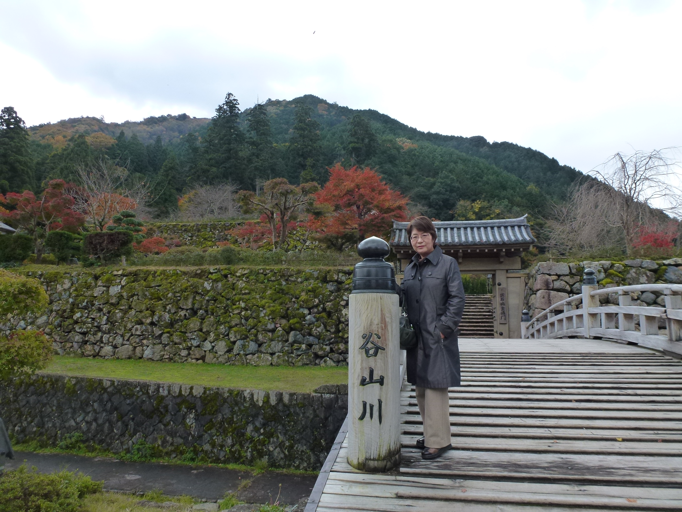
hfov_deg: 71.6
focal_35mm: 24
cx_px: 341
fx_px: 473
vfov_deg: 56.8
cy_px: 256
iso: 160
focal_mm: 4.3
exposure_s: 1/200
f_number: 4
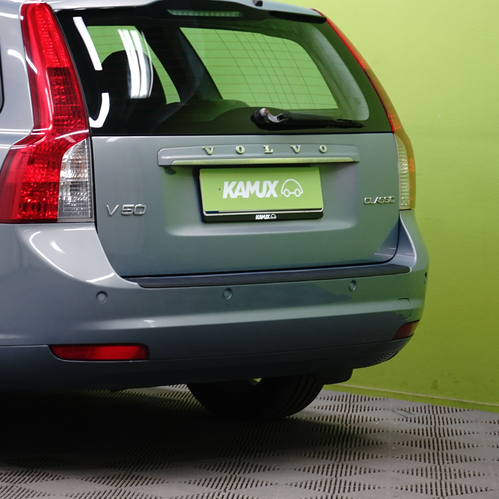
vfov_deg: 12.8
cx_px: -54
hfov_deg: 12.6
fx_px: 2218
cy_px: 148
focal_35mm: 136
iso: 500
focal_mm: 69
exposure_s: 1/6
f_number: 8
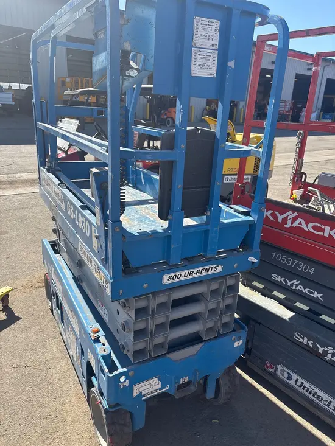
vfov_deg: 67.3
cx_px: 168
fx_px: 335
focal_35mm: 26
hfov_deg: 53.1
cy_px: 223
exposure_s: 1/1458
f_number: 1.6
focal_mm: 5.96
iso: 50
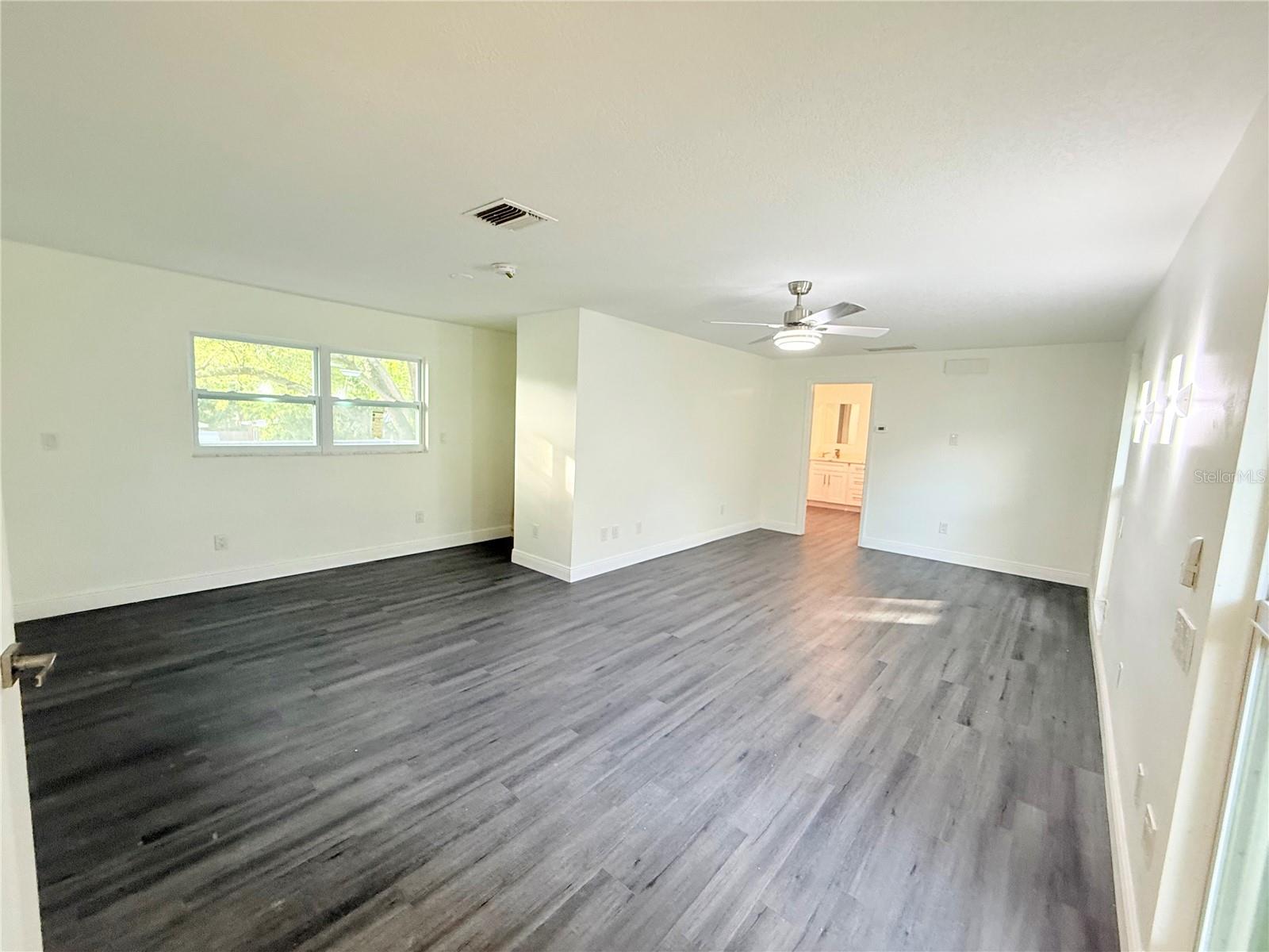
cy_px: 476
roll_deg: -2.8
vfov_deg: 85.7
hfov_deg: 102.1
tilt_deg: -6.5
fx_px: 513
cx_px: 634
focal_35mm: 14
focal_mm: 2.22
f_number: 2.2
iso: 250
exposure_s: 1/60
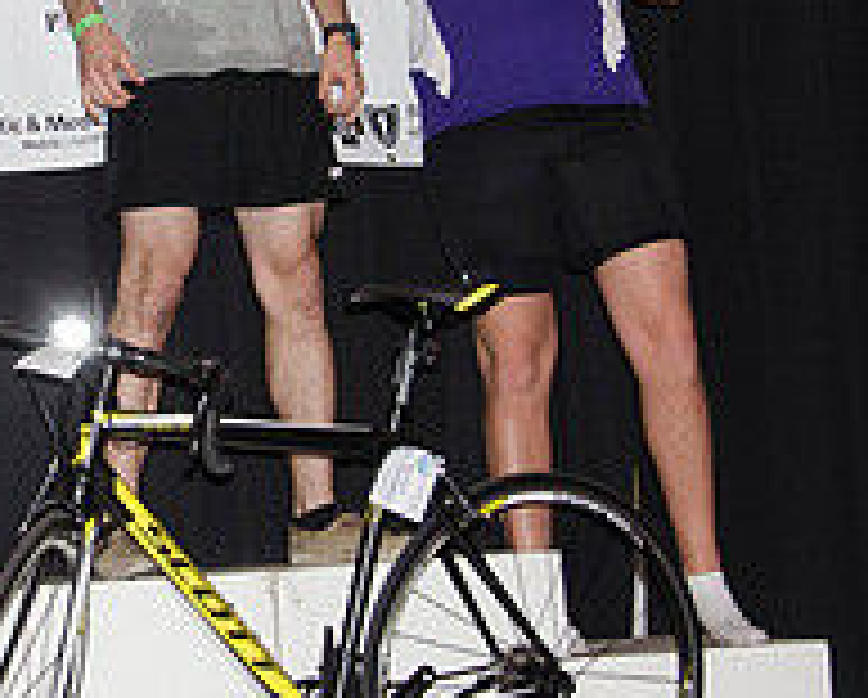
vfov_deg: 13.1
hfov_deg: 16.1
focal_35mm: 118
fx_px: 3036
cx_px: 90
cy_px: 167
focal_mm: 28
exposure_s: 1/80
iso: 800
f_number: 5.6
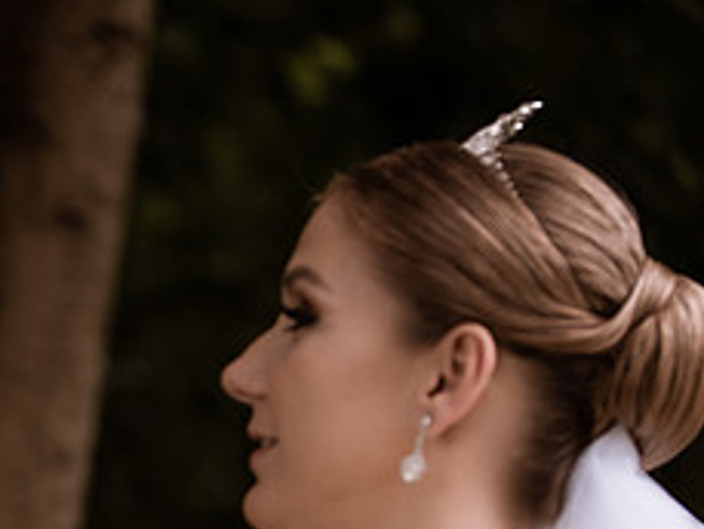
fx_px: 4456
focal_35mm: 219
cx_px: -83
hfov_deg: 8.9
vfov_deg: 6.8
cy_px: 555
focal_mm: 90
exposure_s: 1/640
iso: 125
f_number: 3.2
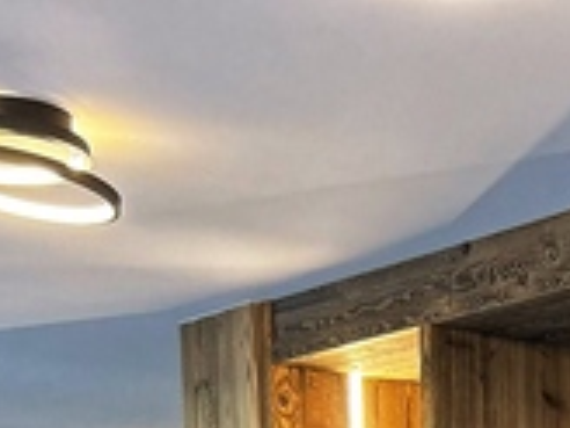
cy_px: 910
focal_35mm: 111
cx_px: 973
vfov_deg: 11.7
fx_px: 1828
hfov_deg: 15.6
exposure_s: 1/100
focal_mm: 5.7
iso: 125
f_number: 1.5
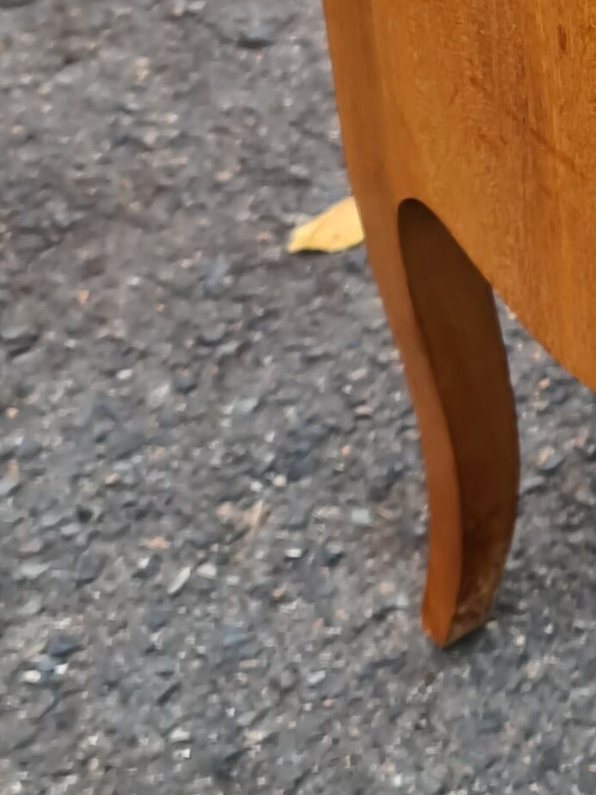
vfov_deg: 16.7
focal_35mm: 109
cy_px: -328
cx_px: 1020
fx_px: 2502
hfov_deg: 12.6
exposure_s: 1/50
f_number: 1.8
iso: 50
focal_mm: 7
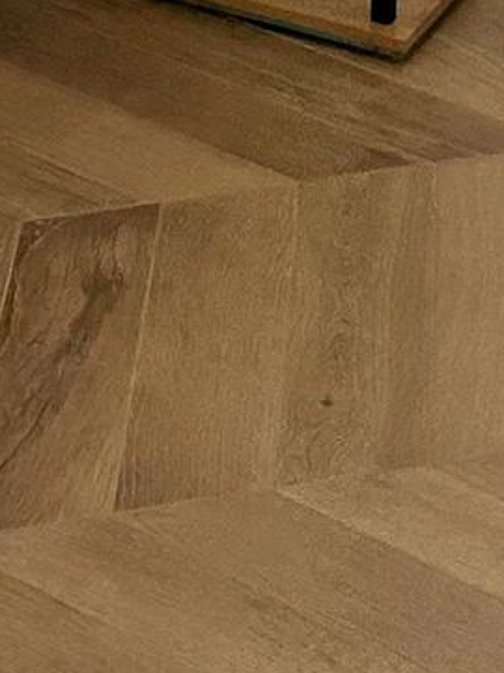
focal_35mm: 202
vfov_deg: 8.2
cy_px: -1425
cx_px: -424
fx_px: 3921
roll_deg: -1.8
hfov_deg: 7.1
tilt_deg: -4.3
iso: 40
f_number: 1.5
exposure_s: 1/221
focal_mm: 5.7
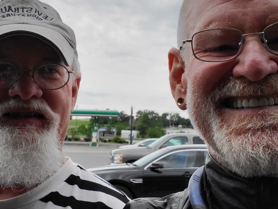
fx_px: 466
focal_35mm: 58
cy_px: 94
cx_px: 131
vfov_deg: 25.2
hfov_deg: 33.2
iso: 50
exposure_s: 1/1425
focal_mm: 3.3
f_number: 1.9
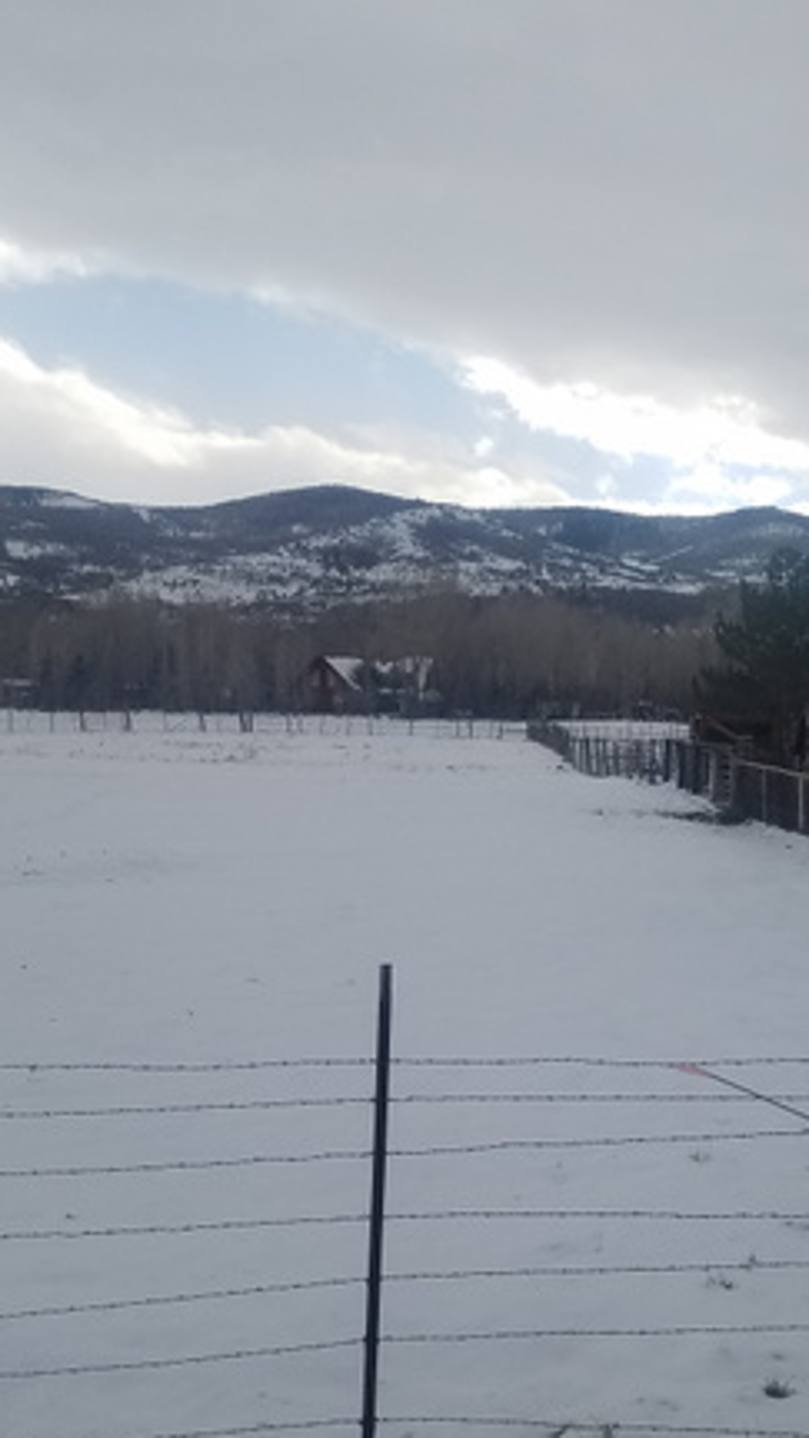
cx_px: 732
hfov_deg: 27.3
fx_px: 1602
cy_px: 789
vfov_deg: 48.3
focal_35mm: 42
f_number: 1.7
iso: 50
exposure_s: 1/2152
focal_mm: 4.2
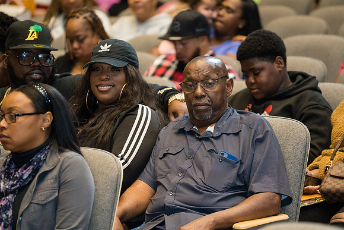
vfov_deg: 6.9
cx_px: 172
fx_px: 1911
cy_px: 115
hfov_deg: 10.3
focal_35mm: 200
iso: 3200
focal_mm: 200
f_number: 4
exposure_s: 1/250
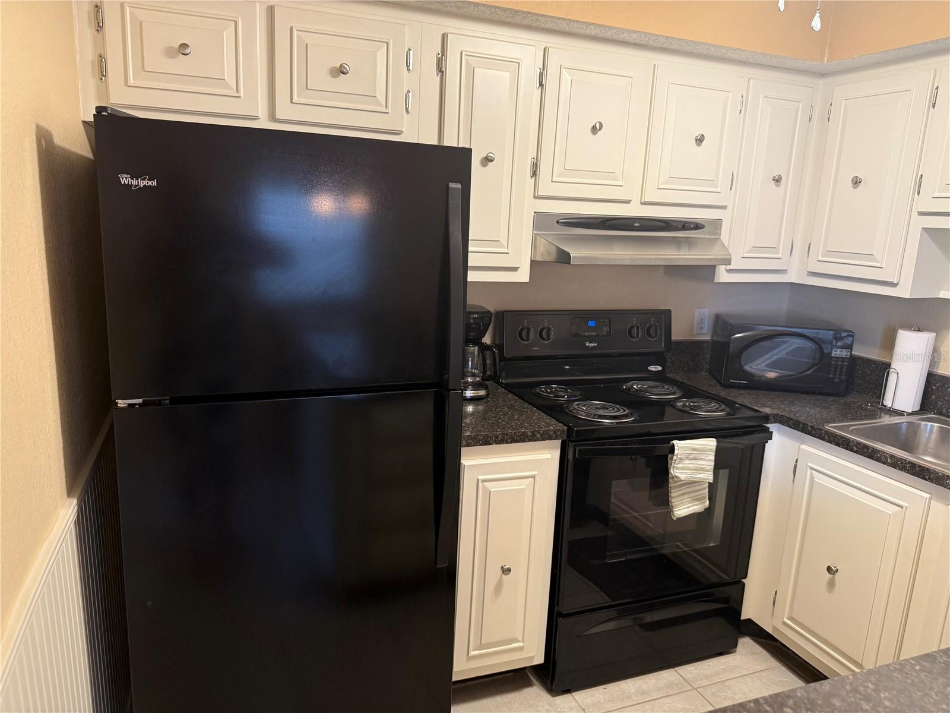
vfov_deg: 56.8
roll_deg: -2.6
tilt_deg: -10.4
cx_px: 475
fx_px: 659
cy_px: 356
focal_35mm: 24
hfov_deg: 71.6
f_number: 1.78
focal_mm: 6.76
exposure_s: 1/60
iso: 250
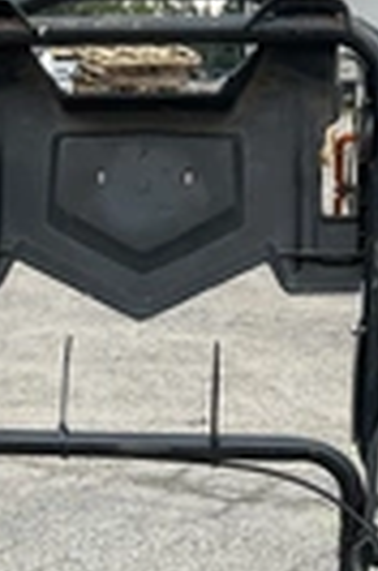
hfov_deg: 14.9
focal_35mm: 91
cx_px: 172
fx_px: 1441
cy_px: 571
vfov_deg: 21.6
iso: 25
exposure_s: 1/249
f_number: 1.8
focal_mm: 3
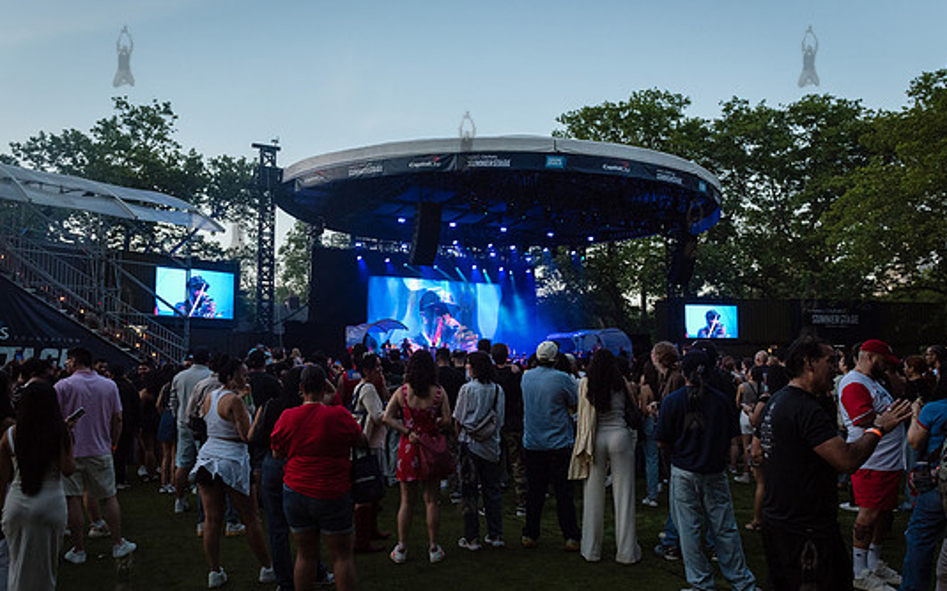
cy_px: 313
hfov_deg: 66.4
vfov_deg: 44.5
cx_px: 450
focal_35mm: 28
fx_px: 722
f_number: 4
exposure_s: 1/400
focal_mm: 24
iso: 3200
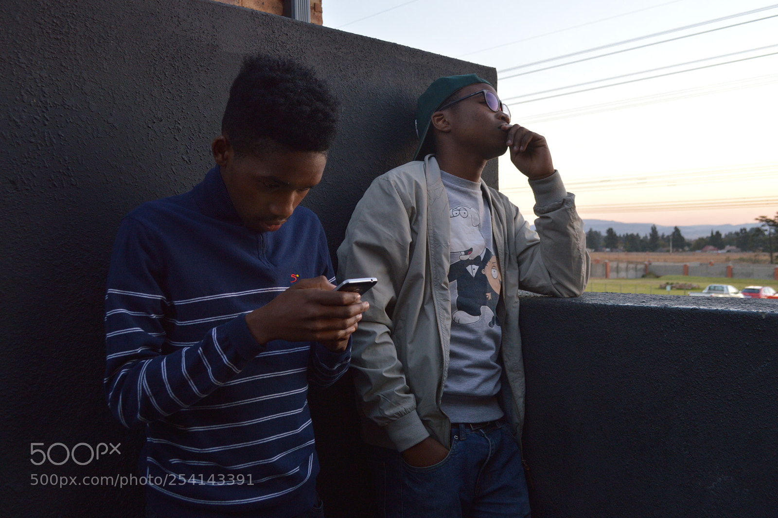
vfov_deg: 39.9
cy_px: 259
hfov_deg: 57.3
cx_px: 389
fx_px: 713
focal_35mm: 33
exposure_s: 1/40
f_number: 5.6
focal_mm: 22
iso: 400
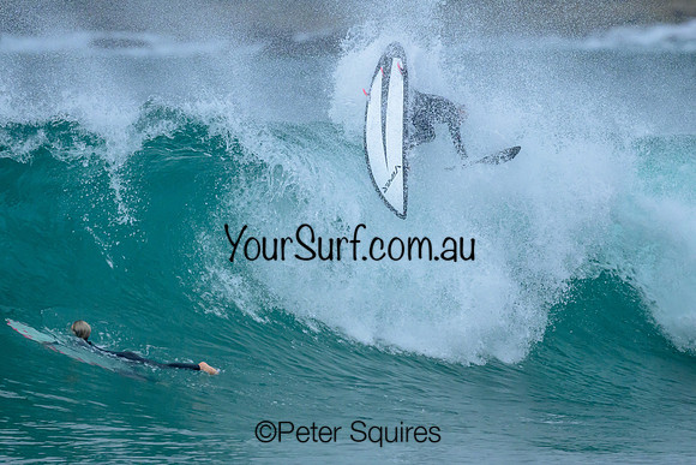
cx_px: 352
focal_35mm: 1094
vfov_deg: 1.3
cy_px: 185
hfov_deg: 1.9
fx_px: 21162
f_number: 6.3
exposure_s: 1/3200
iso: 2200
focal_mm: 800
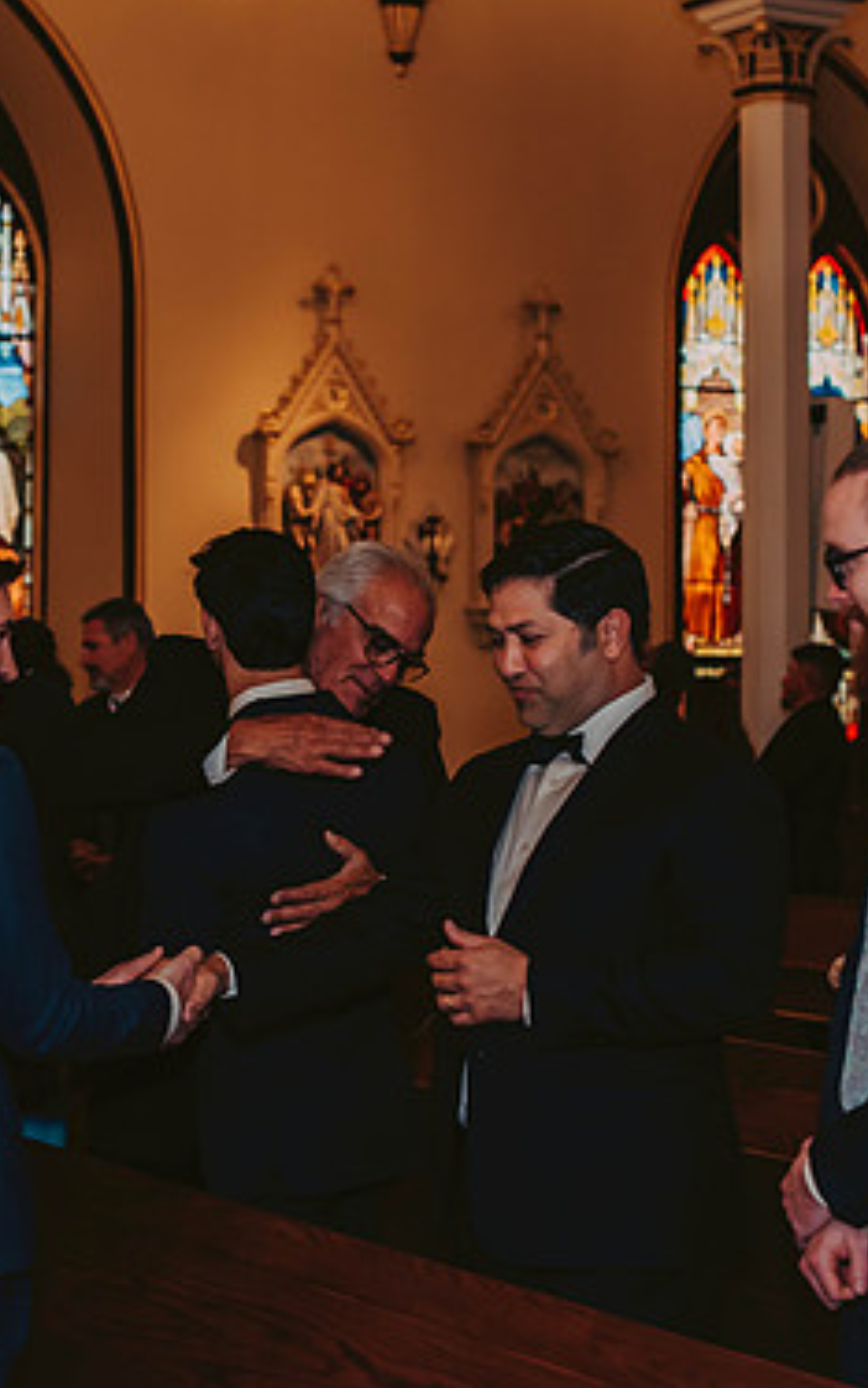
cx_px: 219
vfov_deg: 26.1
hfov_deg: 16.4
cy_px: 692
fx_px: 2988
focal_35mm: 79
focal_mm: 50
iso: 800
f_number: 2.8
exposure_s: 1/125
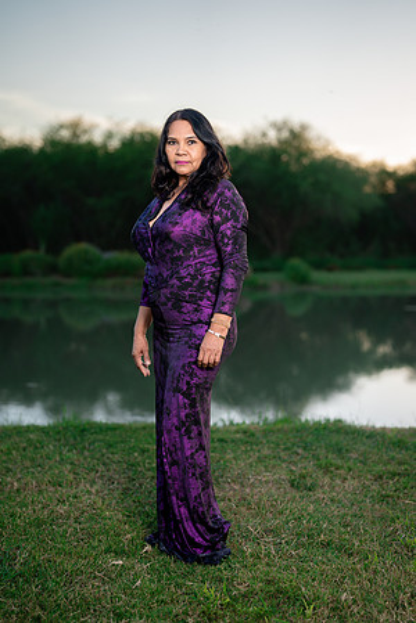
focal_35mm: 50
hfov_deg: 27.0
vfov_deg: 39.6
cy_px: 312
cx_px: 208
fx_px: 867
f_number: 1.8
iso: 100
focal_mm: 50
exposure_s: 1/250
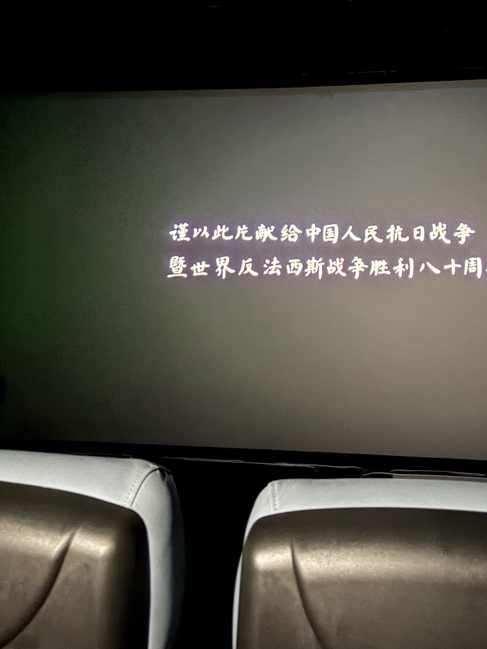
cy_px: 242
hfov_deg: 39.3
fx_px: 675
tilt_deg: +3.9
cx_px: 319
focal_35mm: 36
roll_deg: -0.7
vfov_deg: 50.8
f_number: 1.6
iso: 1600
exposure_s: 1/5
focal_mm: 5.96
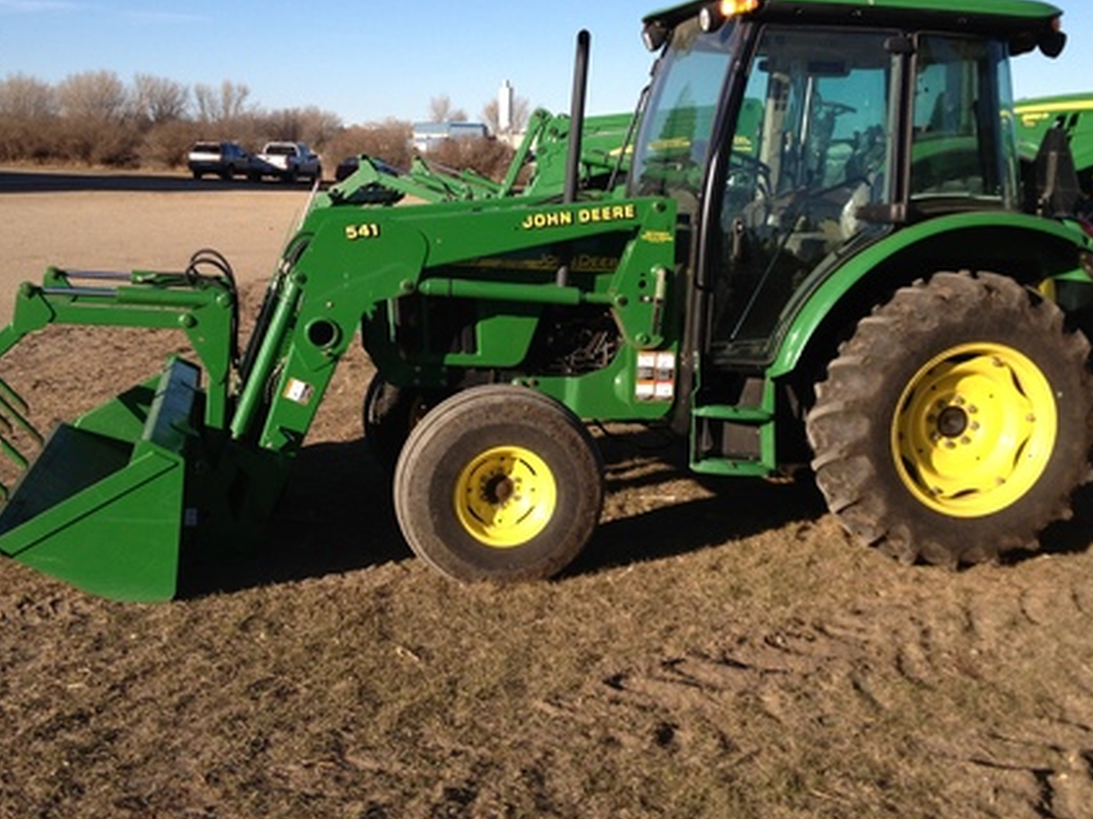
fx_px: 1420
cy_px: 369
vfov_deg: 32.1
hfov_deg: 42.1
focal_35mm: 45
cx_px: 545
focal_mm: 4.28
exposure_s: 1/1227
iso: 50
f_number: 2.4
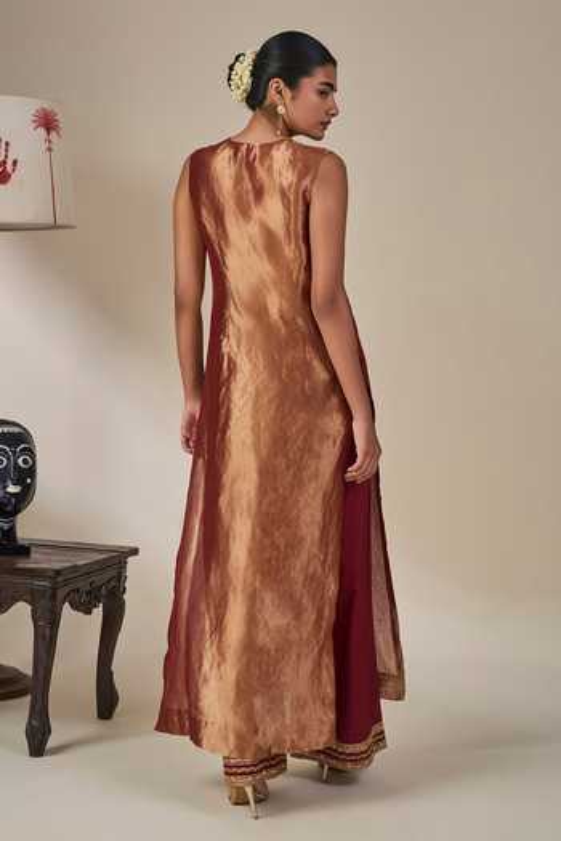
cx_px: 280
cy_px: 420
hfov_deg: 25.1
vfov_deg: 36.9
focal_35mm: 54
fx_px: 1262
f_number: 5.6
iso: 250
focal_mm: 54
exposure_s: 1/160
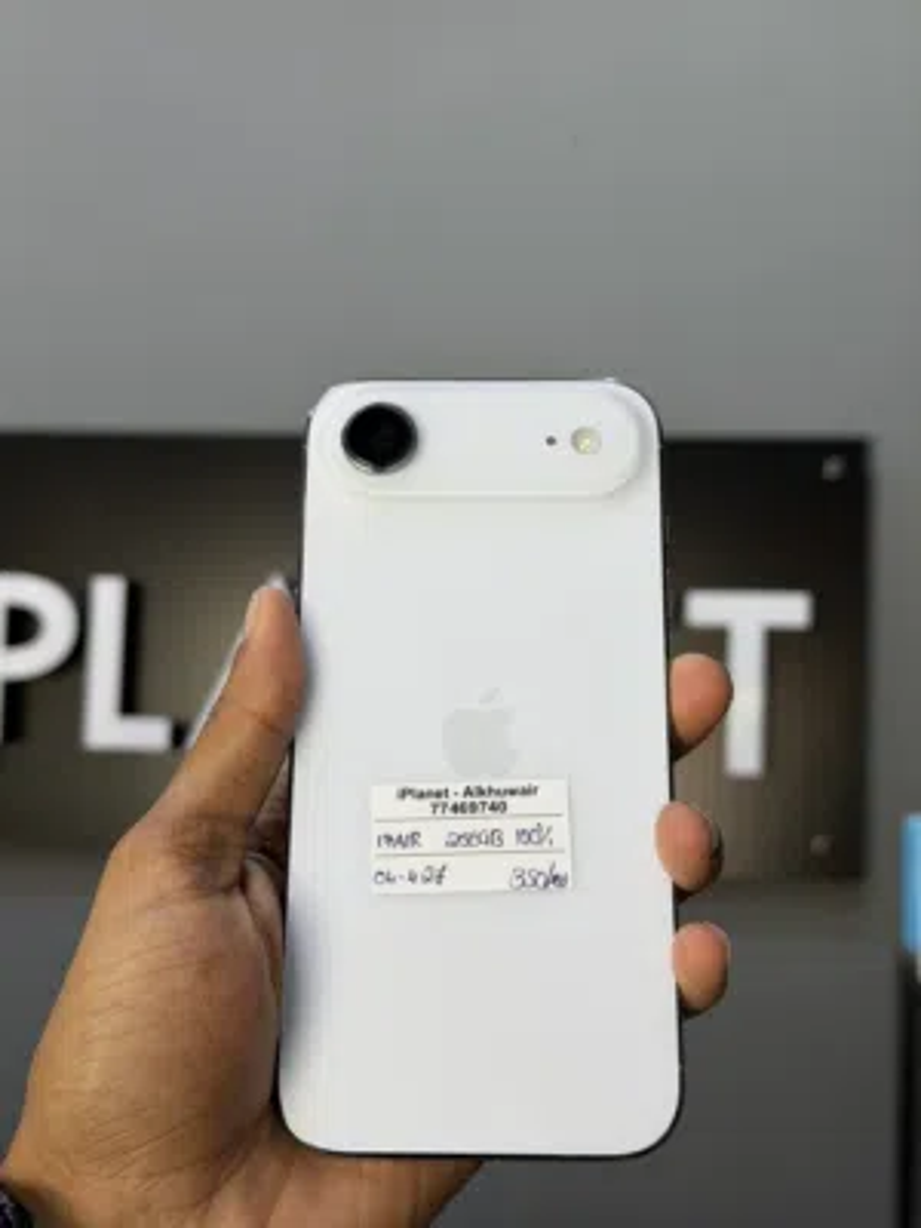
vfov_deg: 39.7
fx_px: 1703
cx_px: 460
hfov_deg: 30.3
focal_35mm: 48
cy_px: 614
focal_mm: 6.76
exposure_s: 1/100
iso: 50
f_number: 1.78
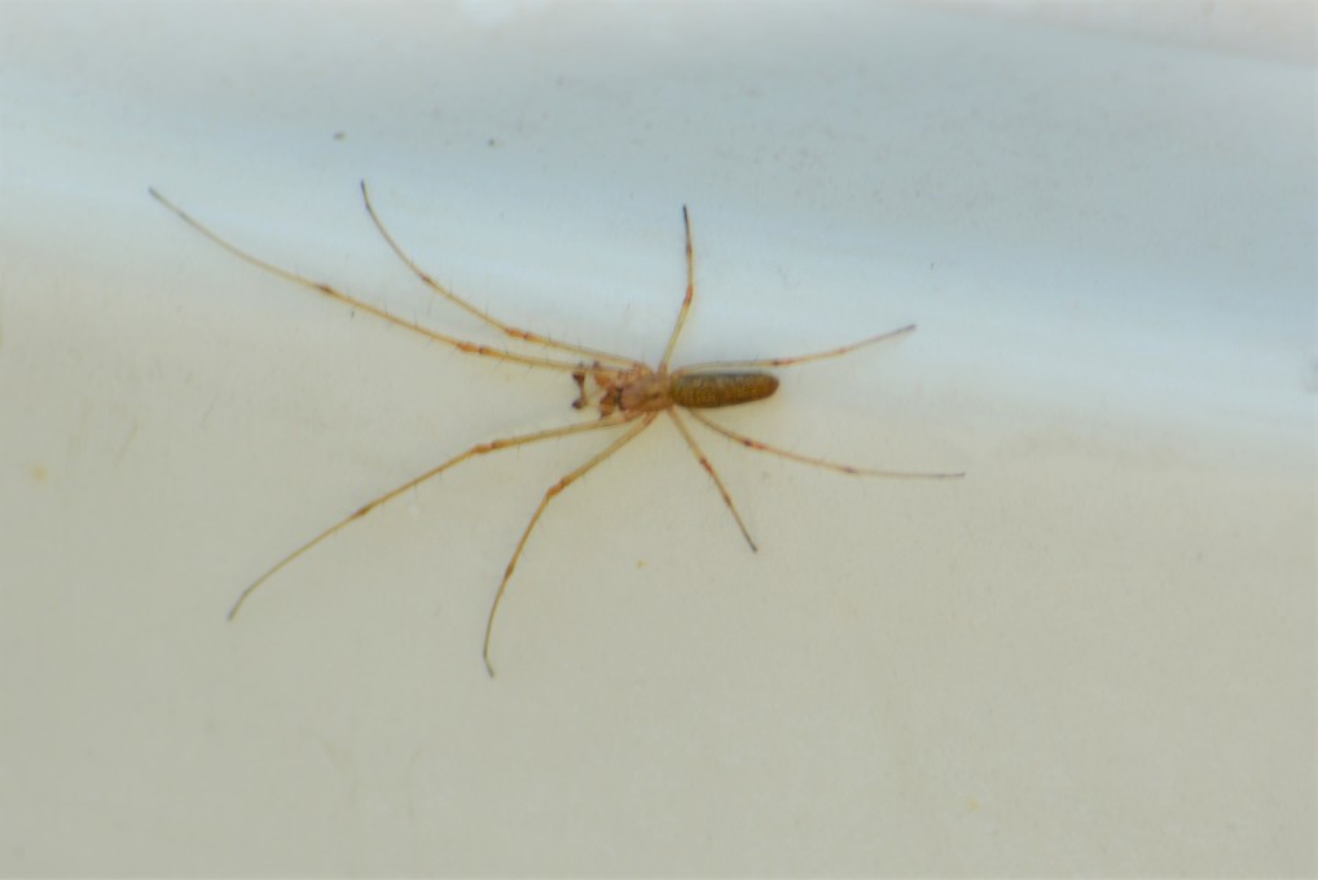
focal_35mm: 450
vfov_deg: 3.1
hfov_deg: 4.6
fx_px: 16479
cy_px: 440
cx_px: 659
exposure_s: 1/125
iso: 140
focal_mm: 300
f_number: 8
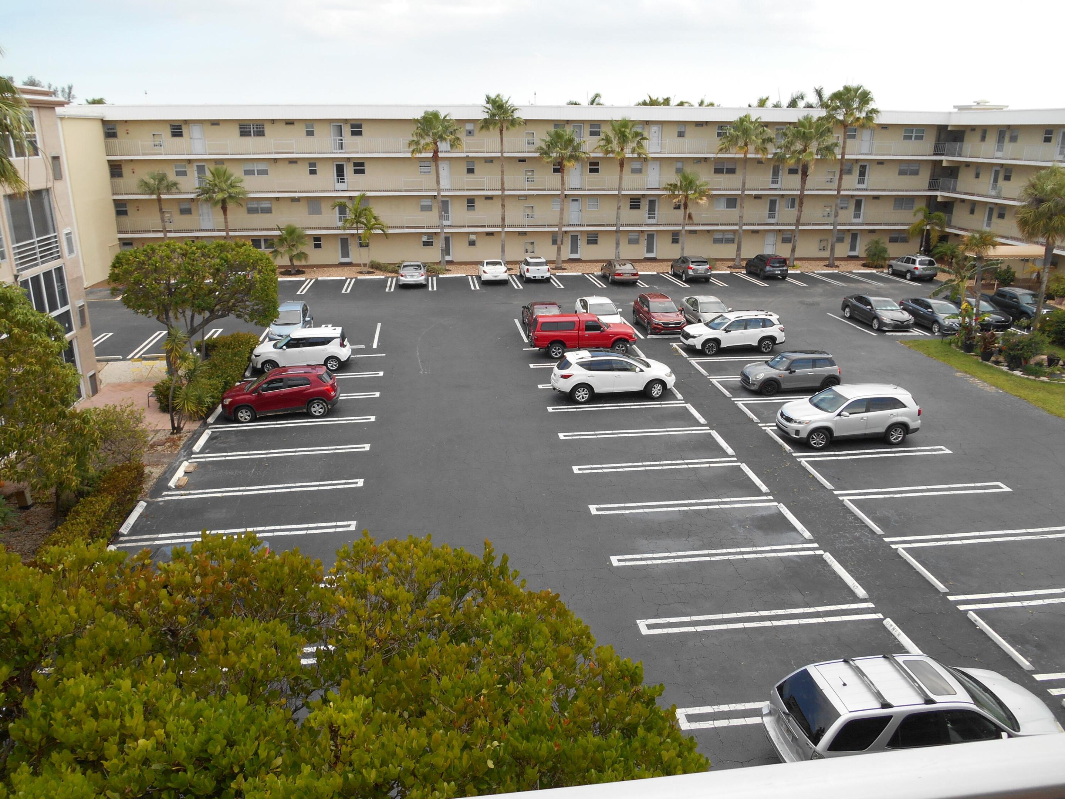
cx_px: 532
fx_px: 800
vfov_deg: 53.1
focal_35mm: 26
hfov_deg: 67.3
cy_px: 400
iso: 80
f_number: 3.4
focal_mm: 4.7
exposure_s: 1/250
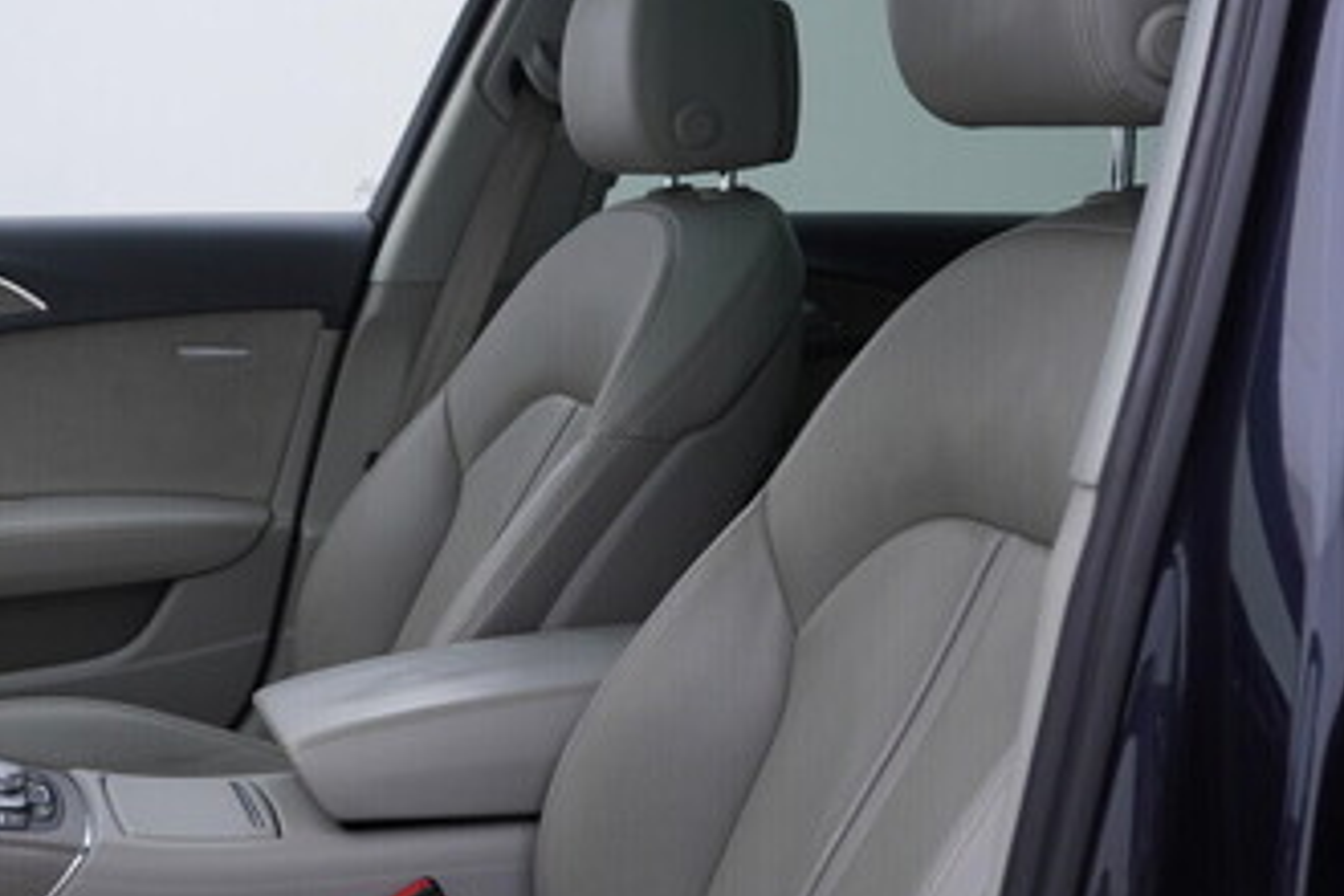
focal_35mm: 60
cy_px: 515
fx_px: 2240
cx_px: 395
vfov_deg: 22.6
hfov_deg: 33.0
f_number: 3.5
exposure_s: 1/60
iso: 125
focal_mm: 24
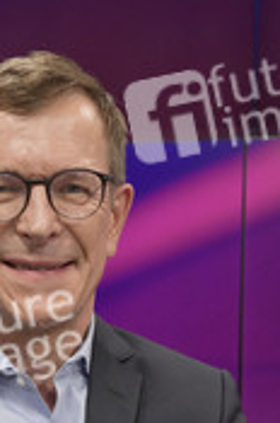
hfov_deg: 15.5
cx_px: 29
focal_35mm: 87
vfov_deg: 22.1
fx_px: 1019
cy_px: 469
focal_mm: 38
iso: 2500
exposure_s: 1/200
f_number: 6.3
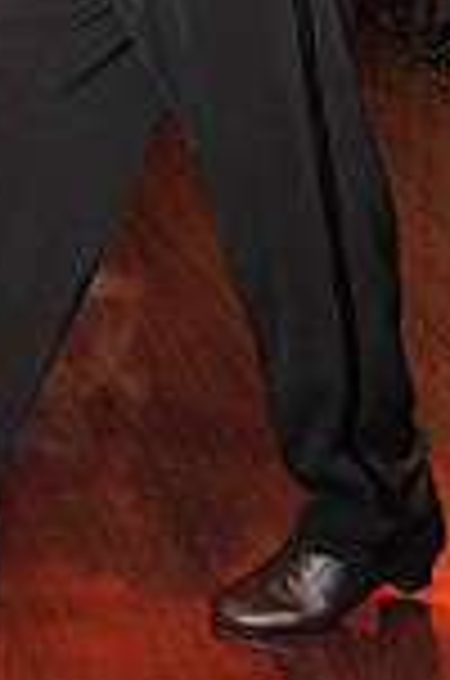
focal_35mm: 131
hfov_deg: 9.9
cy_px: -284
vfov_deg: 14.8
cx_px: -353
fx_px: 2467
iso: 4000
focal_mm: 34
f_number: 4
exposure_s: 1/125
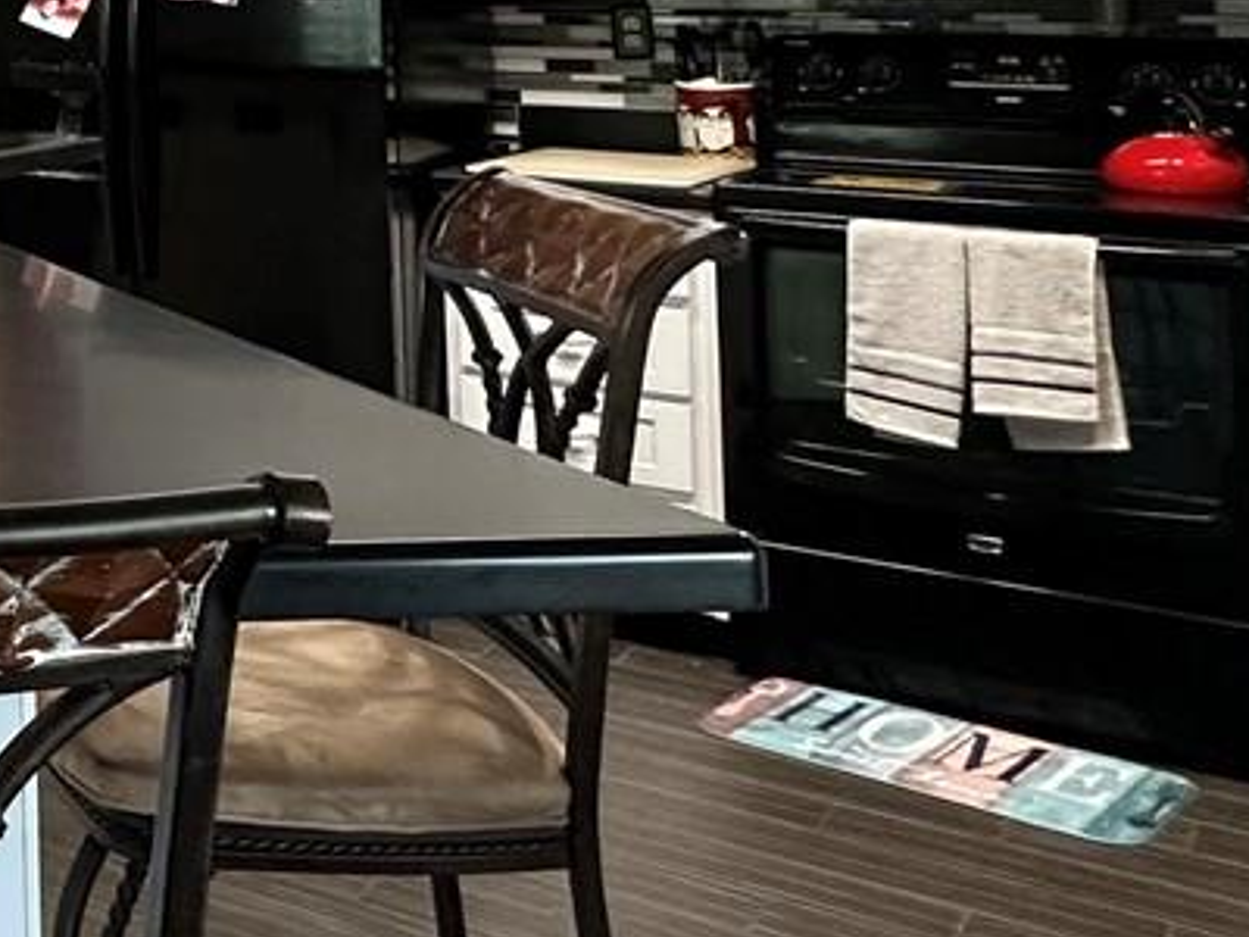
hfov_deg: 24.2
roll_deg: +0.3
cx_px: -765
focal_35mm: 56
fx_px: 2021
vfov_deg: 24.1
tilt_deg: +2.0
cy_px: -137
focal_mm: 2.22
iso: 320
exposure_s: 1/60
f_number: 2.2
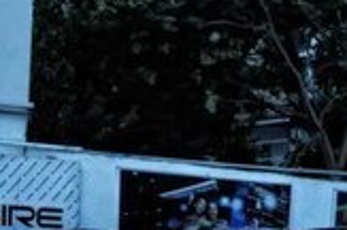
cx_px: 217
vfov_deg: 11.6
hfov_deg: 18.8
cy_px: 420
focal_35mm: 109
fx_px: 1049
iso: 2000
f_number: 3.5
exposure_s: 1/200
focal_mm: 18
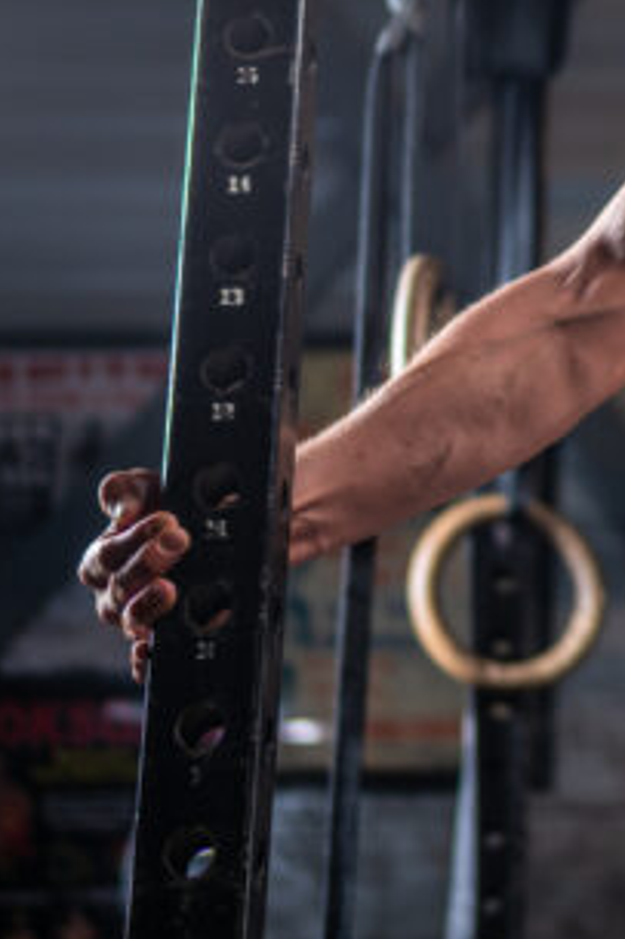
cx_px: 1121
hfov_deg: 10.3
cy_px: 214
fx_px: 3285
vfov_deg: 16.2
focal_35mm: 126
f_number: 1.8
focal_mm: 50
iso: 100
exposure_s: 1/200
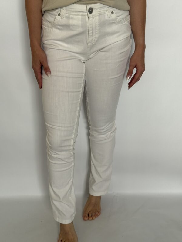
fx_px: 336
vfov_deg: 39.7
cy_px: 121
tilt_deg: -23.9
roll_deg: -0.1
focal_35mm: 48
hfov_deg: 30.3
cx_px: 91
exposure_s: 1/164
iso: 50
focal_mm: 6.76
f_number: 1.78
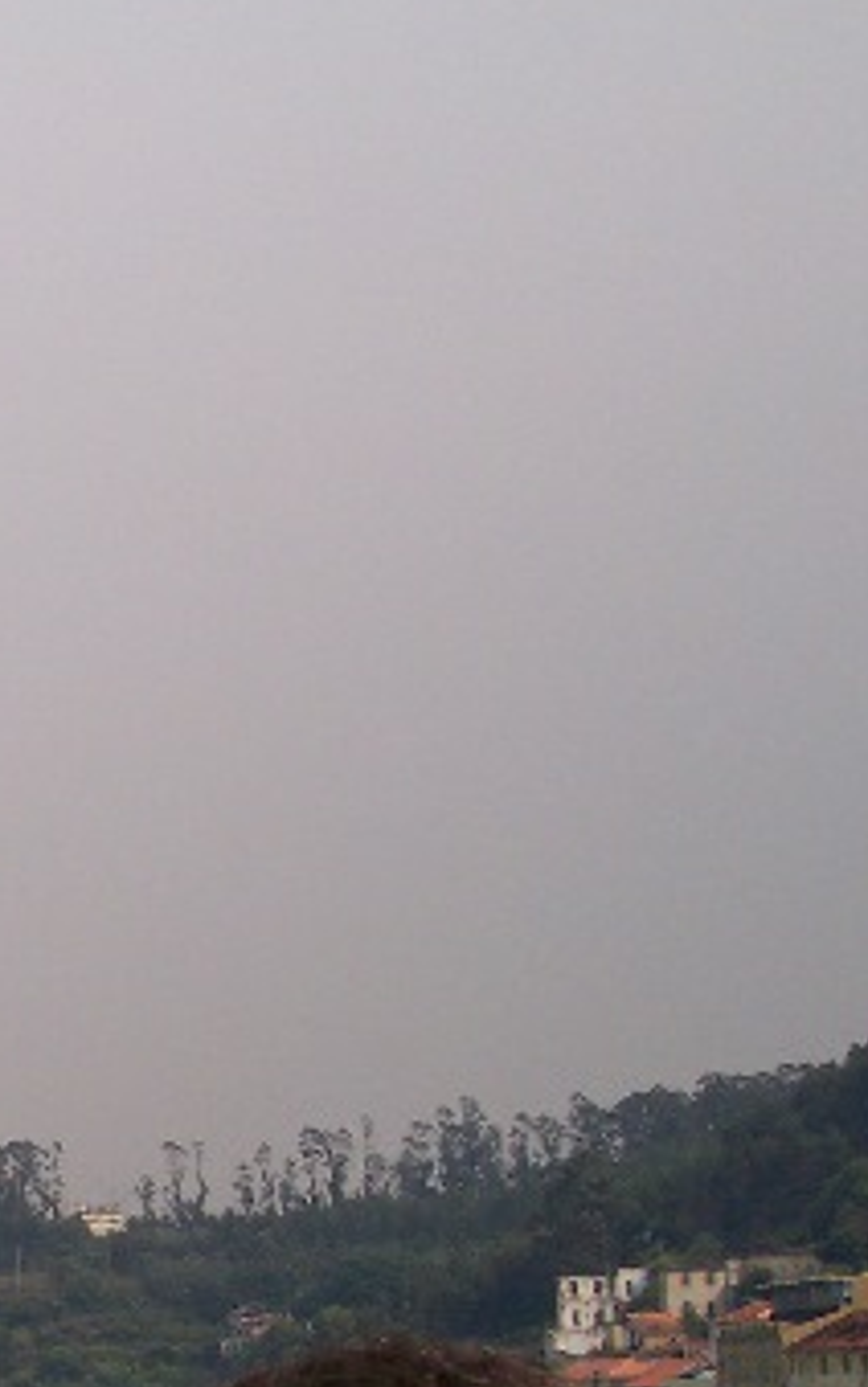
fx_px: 3594
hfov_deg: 12.4
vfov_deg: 21.5
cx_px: -766
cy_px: 1182
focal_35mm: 95
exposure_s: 1/700
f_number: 4.8
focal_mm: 8
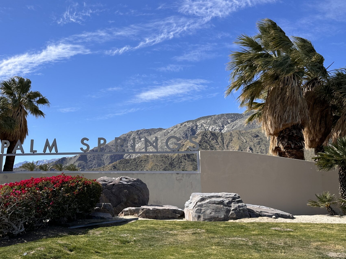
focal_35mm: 36
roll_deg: +0.1
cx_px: 104
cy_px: 117
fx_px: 360
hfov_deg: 50.1
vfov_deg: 39.6
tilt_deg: +13.3
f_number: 1.78
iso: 80
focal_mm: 6.86
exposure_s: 1/4762
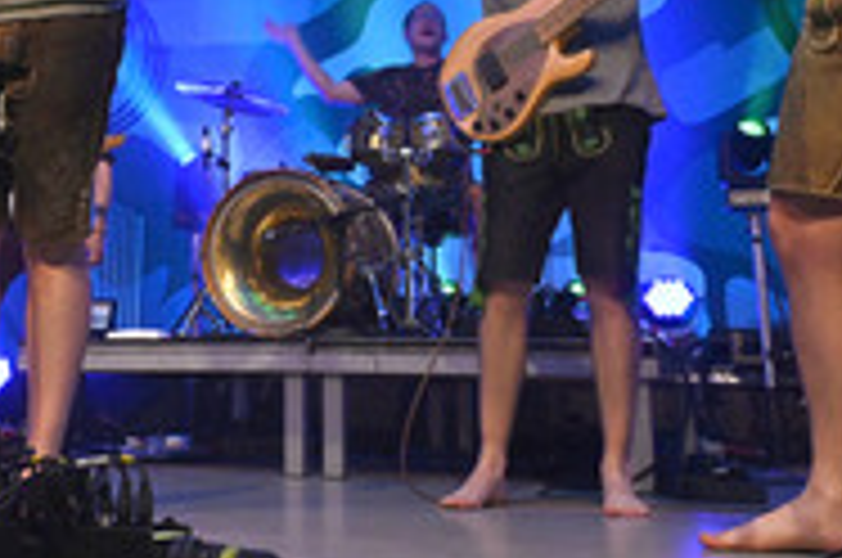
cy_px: -22
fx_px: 1354
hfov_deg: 33.8
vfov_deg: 22.3
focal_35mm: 58
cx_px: 200
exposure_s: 1/60
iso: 3200
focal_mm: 24
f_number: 6.3
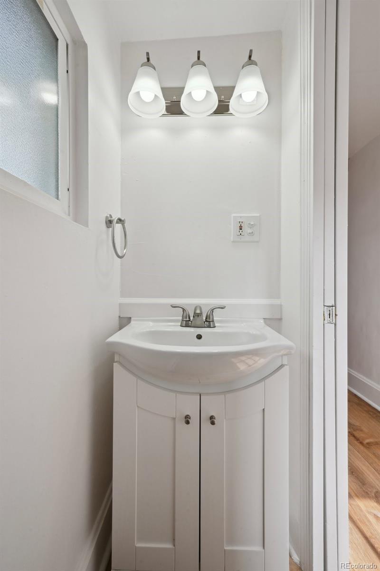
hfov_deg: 81.2
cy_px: 286
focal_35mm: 14
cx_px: 190
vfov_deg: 104.3
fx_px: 222
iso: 400
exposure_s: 1/125
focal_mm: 14
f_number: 11
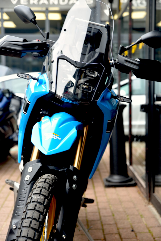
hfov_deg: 19.5
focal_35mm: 70
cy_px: 120
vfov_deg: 28.8
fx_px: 469
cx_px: 80
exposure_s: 1/60
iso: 100
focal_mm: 70
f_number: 4
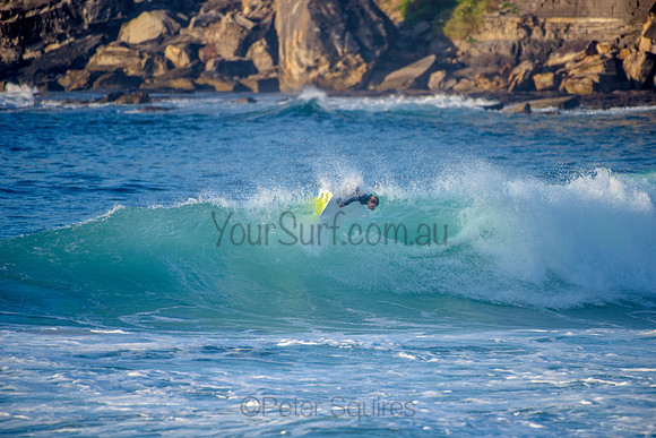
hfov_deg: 4.1
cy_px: 219
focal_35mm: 500
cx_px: 328
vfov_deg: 2.8
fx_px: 9113
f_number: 5.6
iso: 360
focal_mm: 500
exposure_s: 1/2000
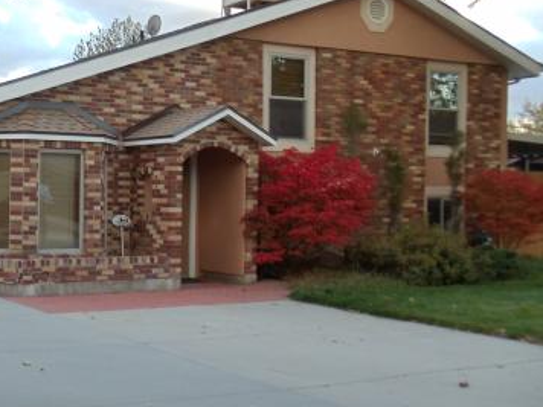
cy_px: 200
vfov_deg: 18.7
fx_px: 1239
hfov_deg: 24.1
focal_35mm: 79
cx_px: 67
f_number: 3.5
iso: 80
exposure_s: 1/30
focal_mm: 6
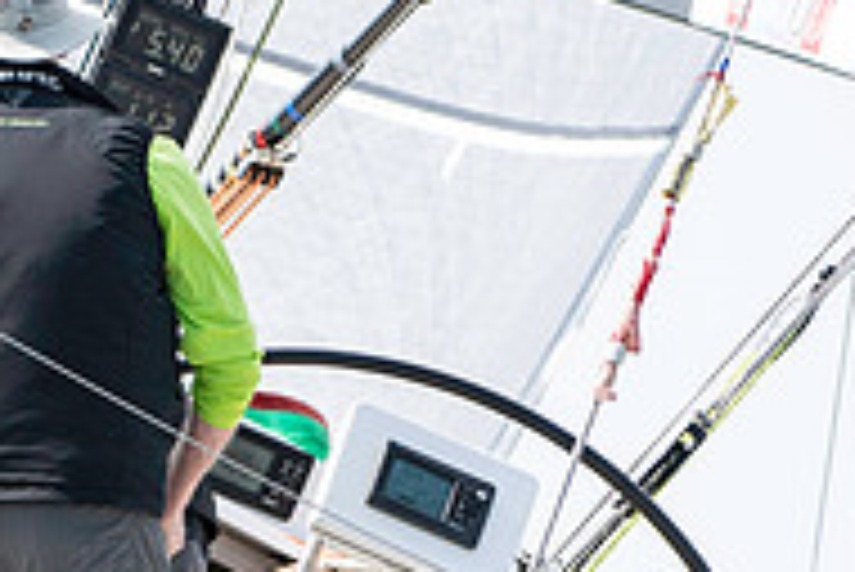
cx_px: -104
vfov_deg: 1.1
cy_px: 804
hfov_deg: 1.7
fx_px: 29400
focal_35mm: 1237
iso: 400
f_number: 5.6
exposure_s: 1/1250
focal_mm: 270
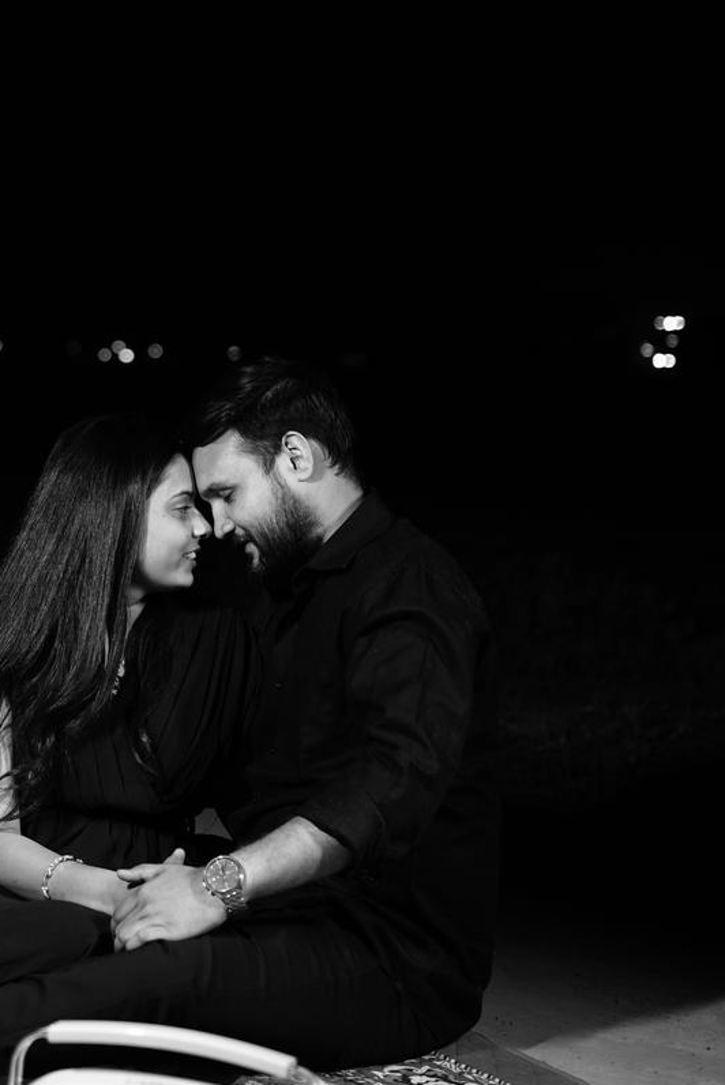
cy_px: 306
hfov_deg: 17.0
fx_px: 2384
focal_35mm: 79
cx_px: 60
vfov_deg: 25.4
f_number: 1.8
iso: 800
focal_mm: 35
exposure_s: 1/125
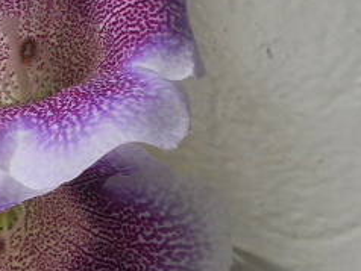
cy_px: 177
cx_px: 24
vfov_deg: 17.2
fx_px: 898
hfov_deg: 22.1
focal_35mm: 86
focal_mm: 5.8
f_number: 3.5
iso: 125
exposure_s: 1/30
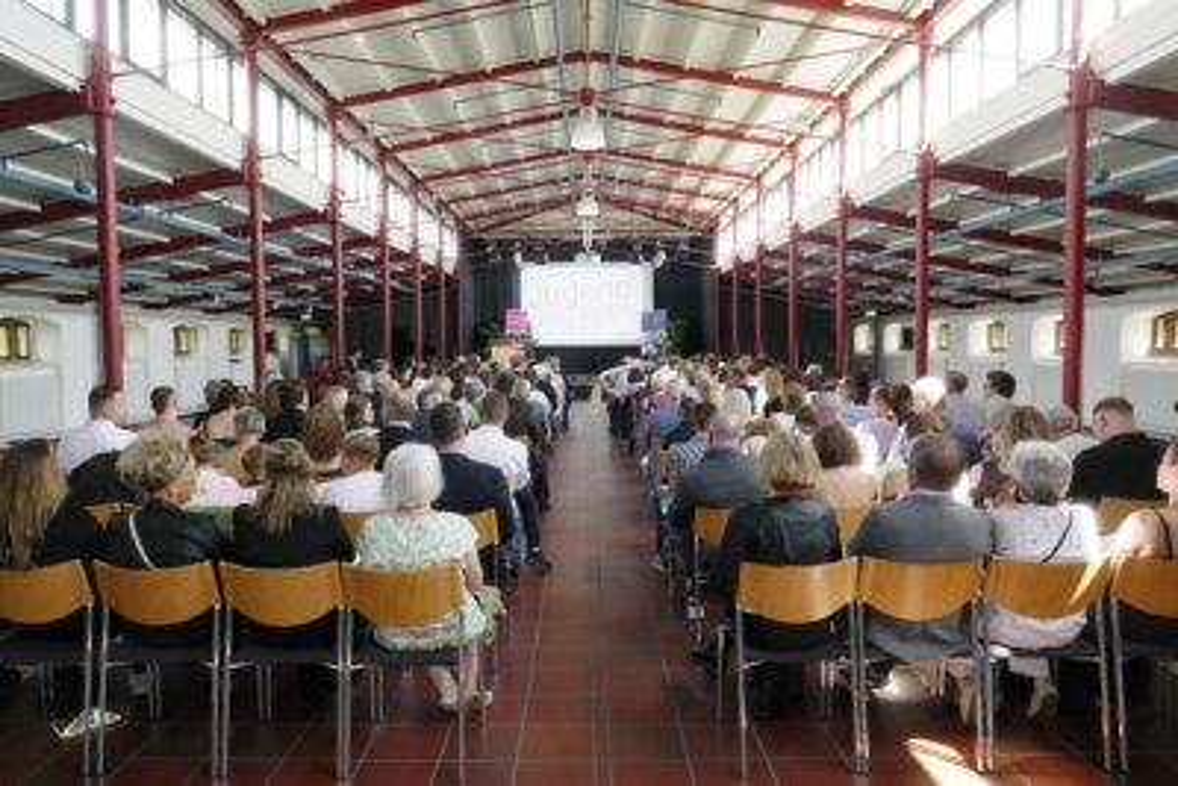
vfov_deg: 51.3
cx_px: 589
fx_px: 818
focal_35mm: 25
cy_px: 393
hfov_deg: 71.5
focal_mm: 9.1
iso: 1000
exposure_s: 1/60
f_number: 8
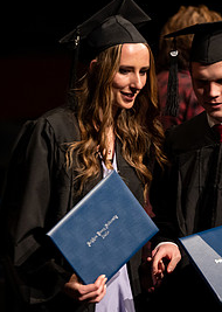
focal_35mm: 495
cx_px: 51
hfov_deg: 2.9
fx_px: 4380
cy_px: 182
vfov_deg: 4.1
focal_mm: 200
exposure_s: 1/200
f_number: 2.8
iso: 1250
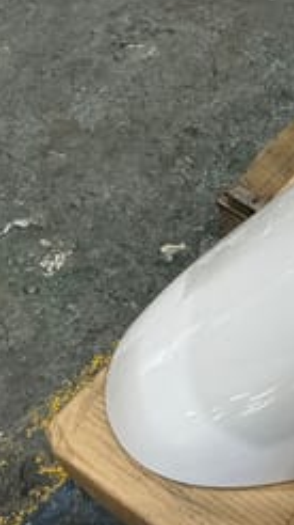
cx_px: 388
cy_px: 298
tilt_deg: -54.7
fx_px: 861
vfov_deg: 33.8
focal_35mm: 62
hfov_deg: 18.0
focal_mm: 3
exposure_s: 1/50
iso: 50
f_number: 1.8
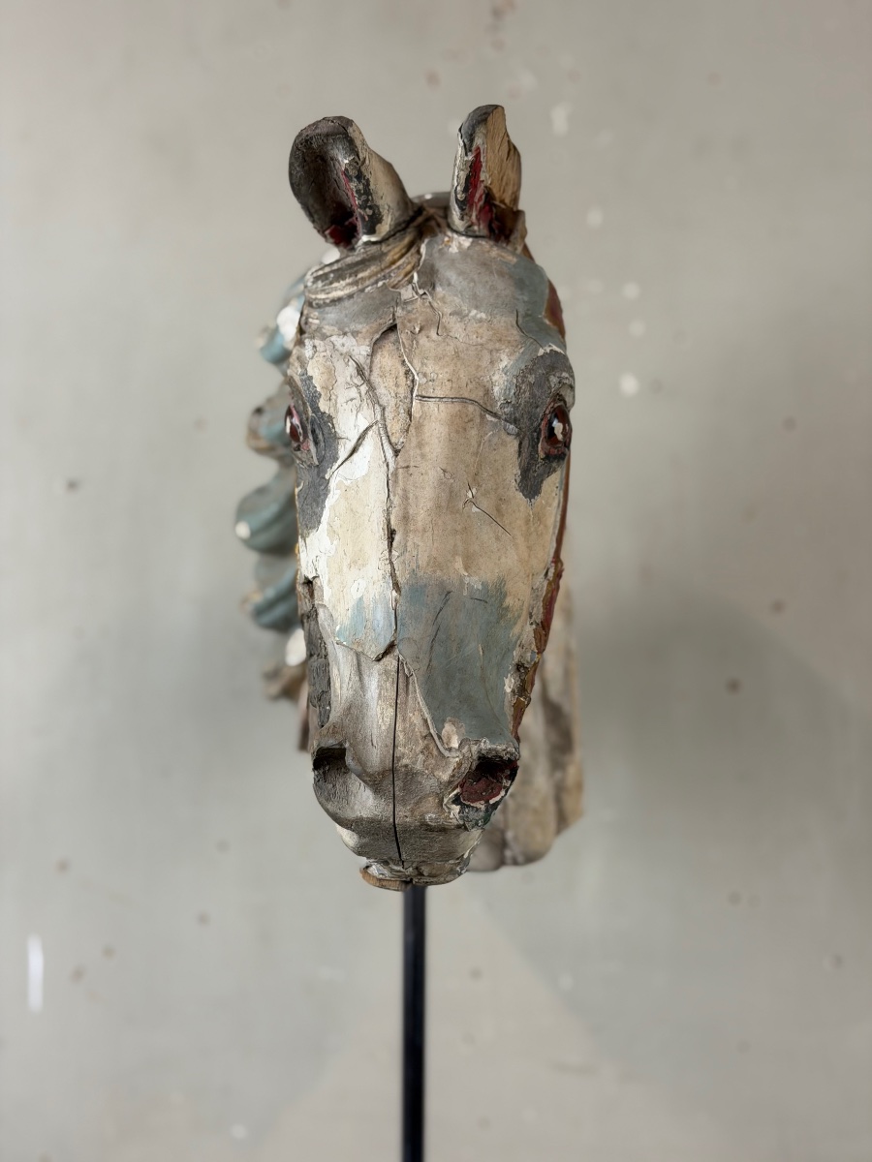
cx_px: 436
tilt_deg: +3.9
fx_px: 1612
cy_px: 581
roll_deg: +0.3
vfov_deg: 39.7
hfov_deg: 30.3
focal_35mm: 48
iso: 80
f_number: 1.78
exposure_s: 1/50
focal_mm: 6.76
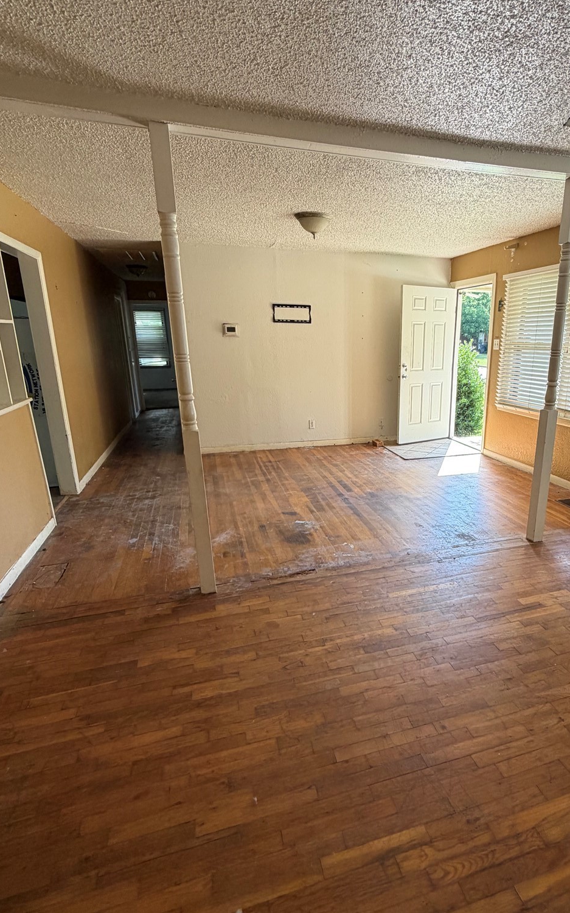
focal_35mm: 19
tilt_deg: -16.2
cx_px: 356
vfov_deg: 88.0
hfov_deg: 61.4
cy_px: 475
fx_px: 472
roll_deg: +0.0
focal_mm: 2.22
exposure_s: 1/121
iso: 125
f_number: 2.2
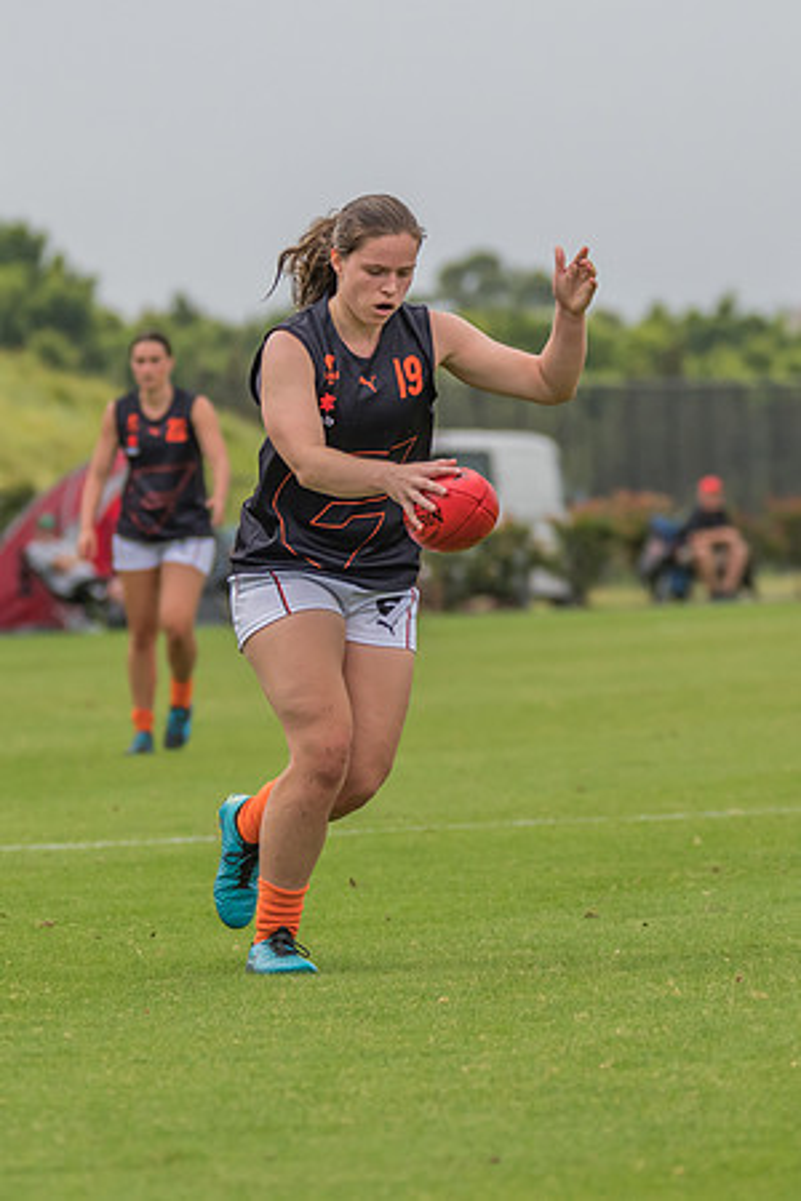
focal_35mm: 439
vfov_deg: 4.7
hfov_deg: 3.1
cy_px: 537
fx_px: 14643
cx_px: 345
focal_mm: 220
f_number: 5.3
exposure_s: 1/1250
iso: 560
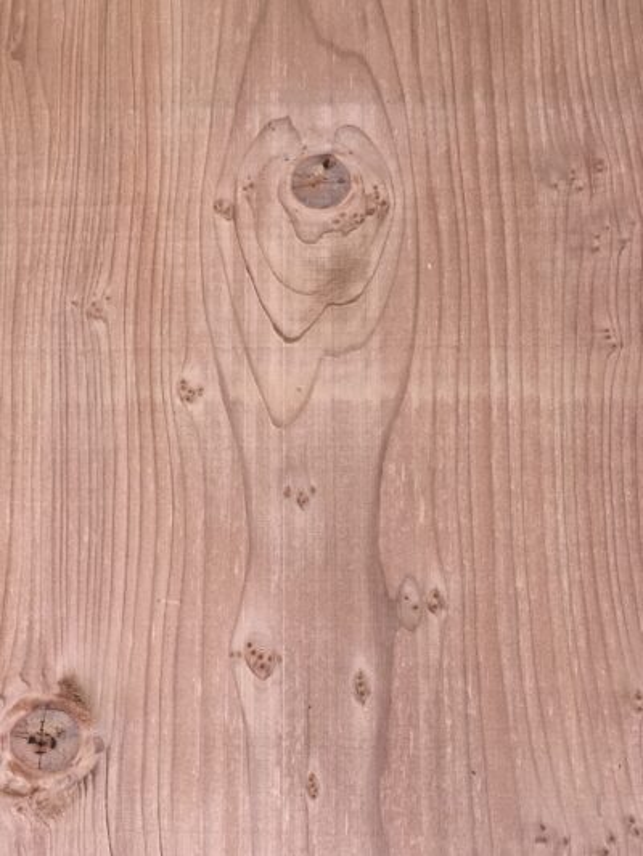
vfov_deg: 61.6
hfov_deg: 48.2
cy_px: 428
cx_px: 322
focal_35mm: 29
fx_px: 718
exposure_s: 1/100
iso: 40
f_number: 2.2
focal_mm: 4.15
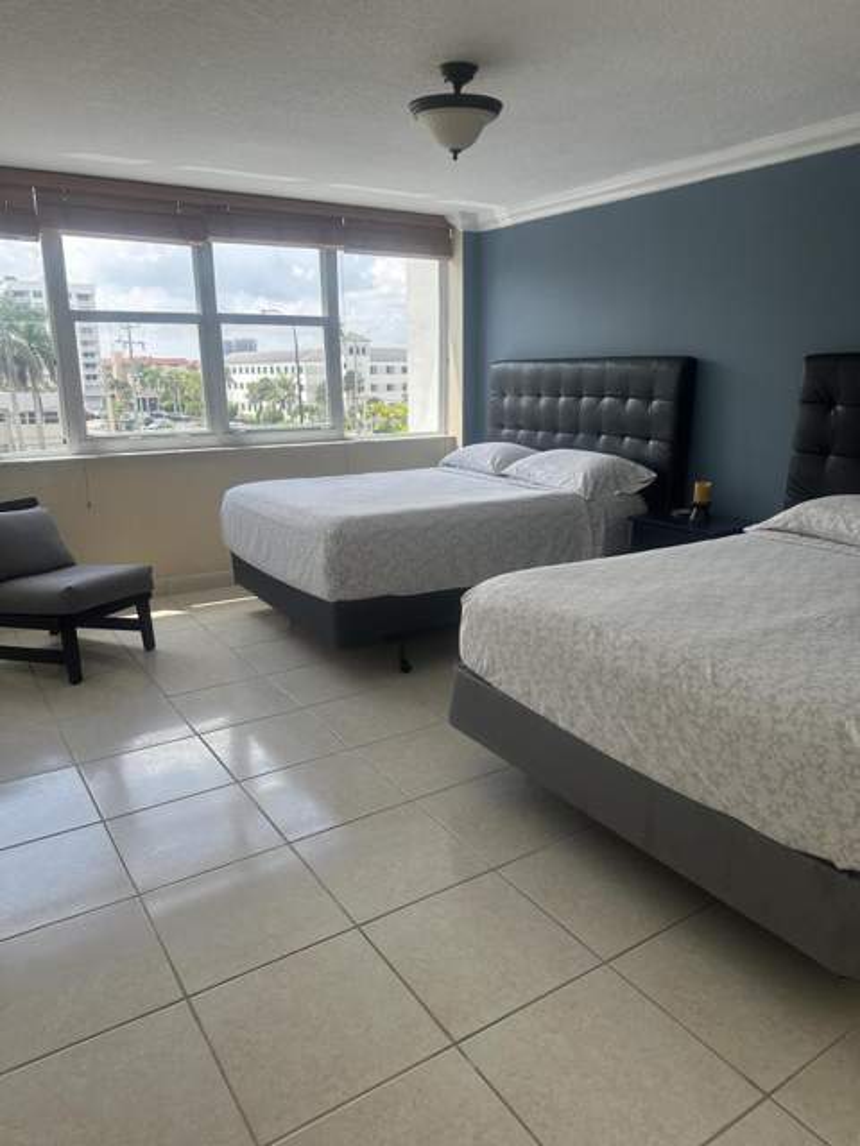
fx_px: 795
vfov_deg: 71.6
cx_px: 430
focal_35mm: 24
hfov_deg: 56.8
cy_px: 573
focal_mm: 6.86
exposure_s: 1/426
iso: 80
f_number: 1.78
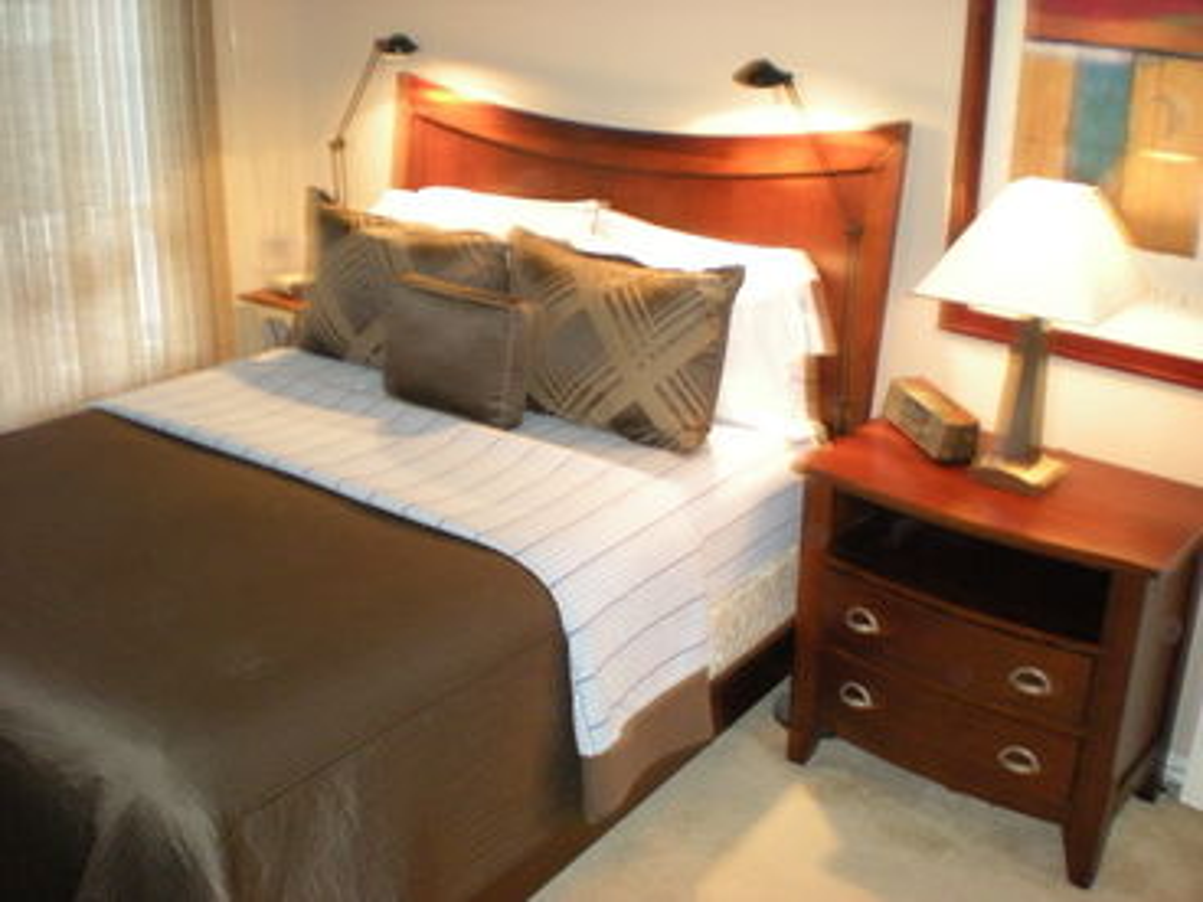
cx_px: 602
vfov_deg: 37.7
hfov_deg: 49.0
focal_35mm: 38
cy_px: 451
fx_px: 1321
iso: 400
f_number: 3.1
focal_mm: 6.3
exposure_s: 1/4.9
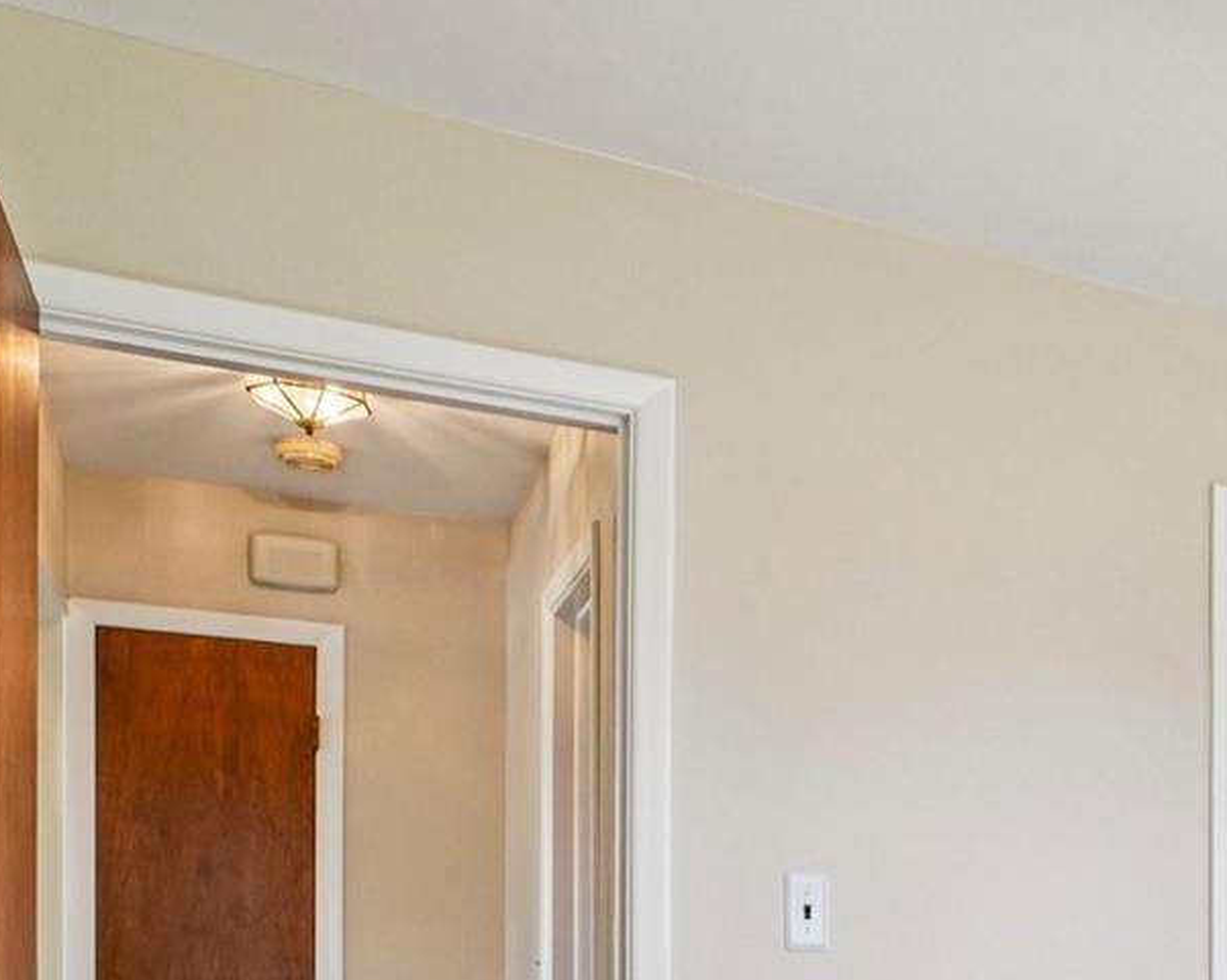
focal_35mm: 45
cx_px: 1458
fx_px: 1633
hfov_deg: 33.7
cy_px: 1023
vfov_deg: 30.6
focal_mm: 12
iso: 200
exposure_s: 1/30
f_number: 8
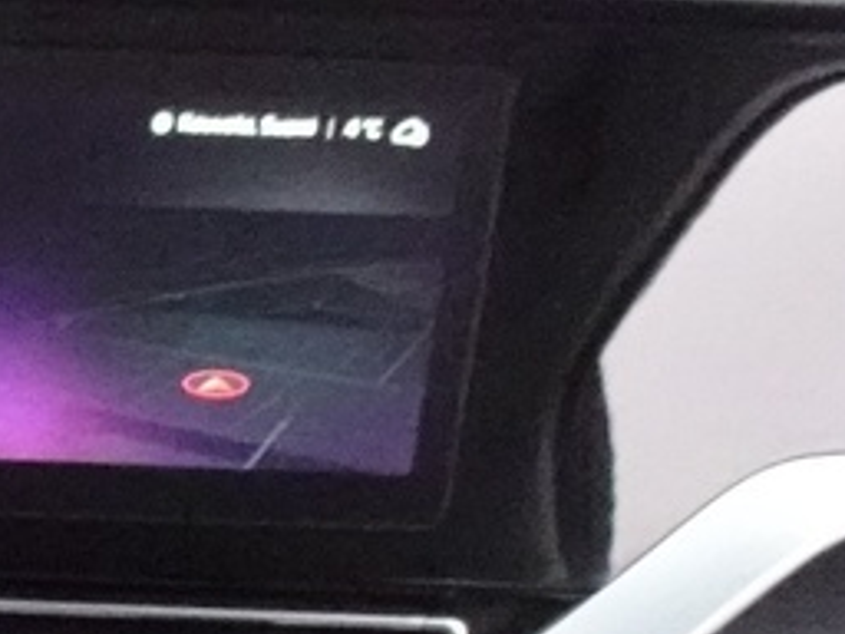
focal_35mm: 135
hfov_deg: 11.2
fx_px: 3295
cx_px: -1416
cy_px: 1410
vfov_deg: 9.9
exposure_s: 1/8
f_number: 3.5
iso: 1600
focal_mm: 4.25
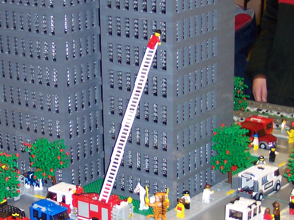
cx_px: 85
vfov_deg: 15.4
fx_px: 815
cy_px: 128
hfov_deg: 20.3
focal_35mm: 96
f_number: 2.8
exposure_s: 1/30
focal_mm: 8
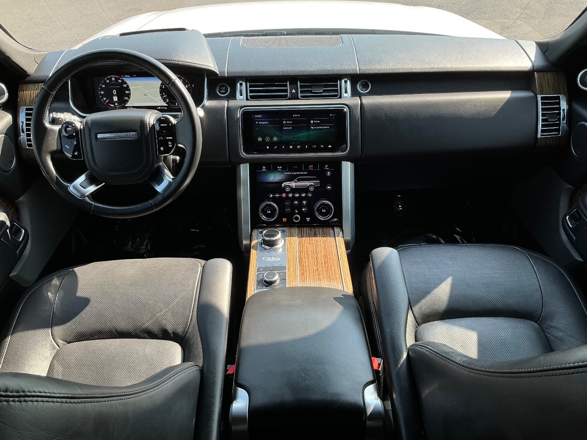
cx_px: 294
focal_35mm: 28
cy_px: 220
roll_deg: +1.0
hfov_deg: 63.4
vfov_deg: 49.7
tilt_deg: -39.8
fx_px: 475
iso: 32
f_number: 1.8
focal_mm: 3
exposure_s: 1/122
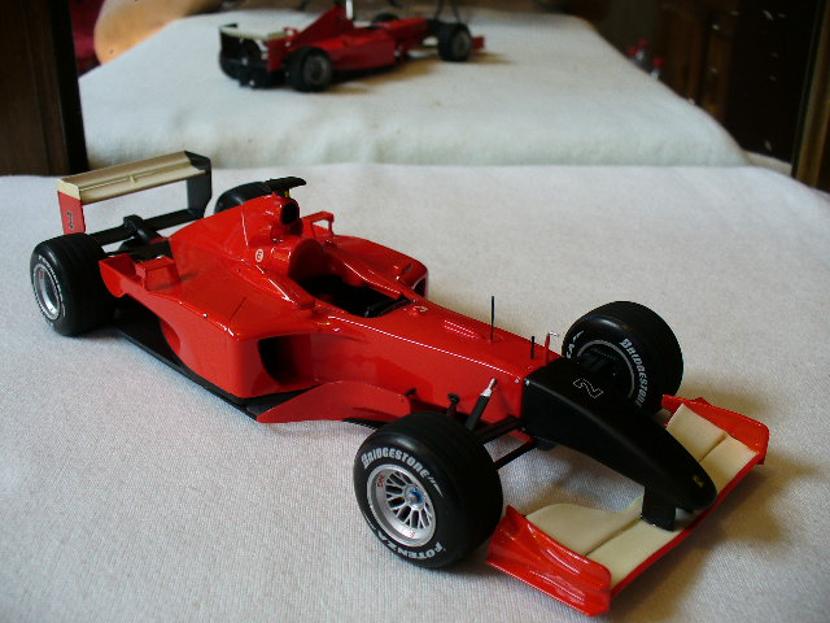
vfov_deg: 38.7
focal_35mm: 37
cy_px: 312
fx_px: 887
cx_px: 415
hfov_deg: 50.1
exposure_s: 1/60
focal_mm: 6.1
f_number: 2.8
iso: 80
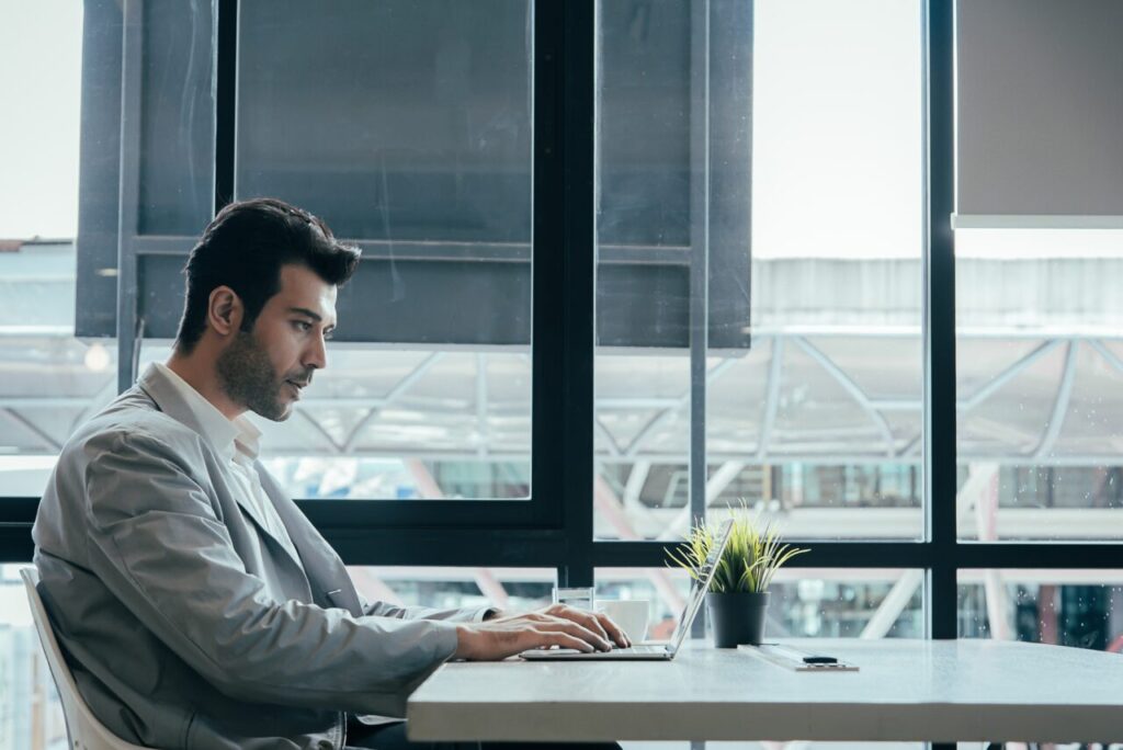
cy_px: 375
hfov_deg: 27.0
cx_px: 562
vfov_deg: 18.2
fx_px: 2341
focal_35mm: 75
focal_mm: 75
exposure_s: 1/80
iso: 400
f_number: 5.6
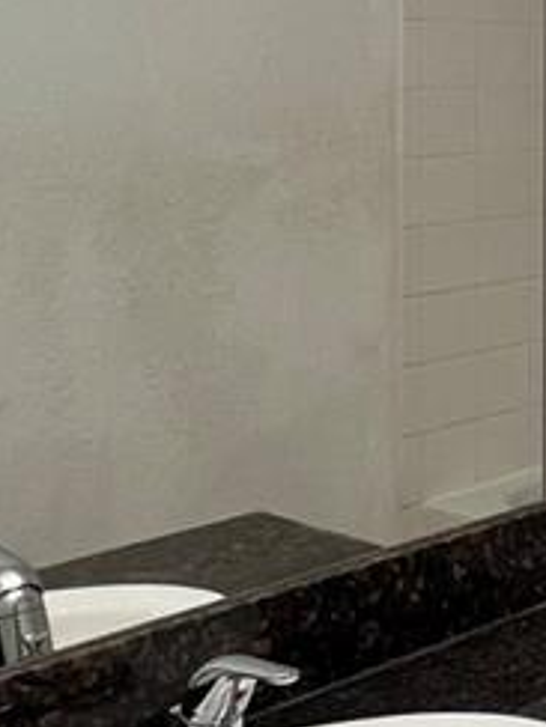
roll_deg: +0.3
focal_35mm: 64
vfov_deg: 28.9
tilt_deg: +1.7
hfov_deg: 19.2
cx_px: 886
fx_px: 1346
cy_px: 60
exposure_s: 1/120
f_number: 1.8
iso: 64
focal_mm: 1.57
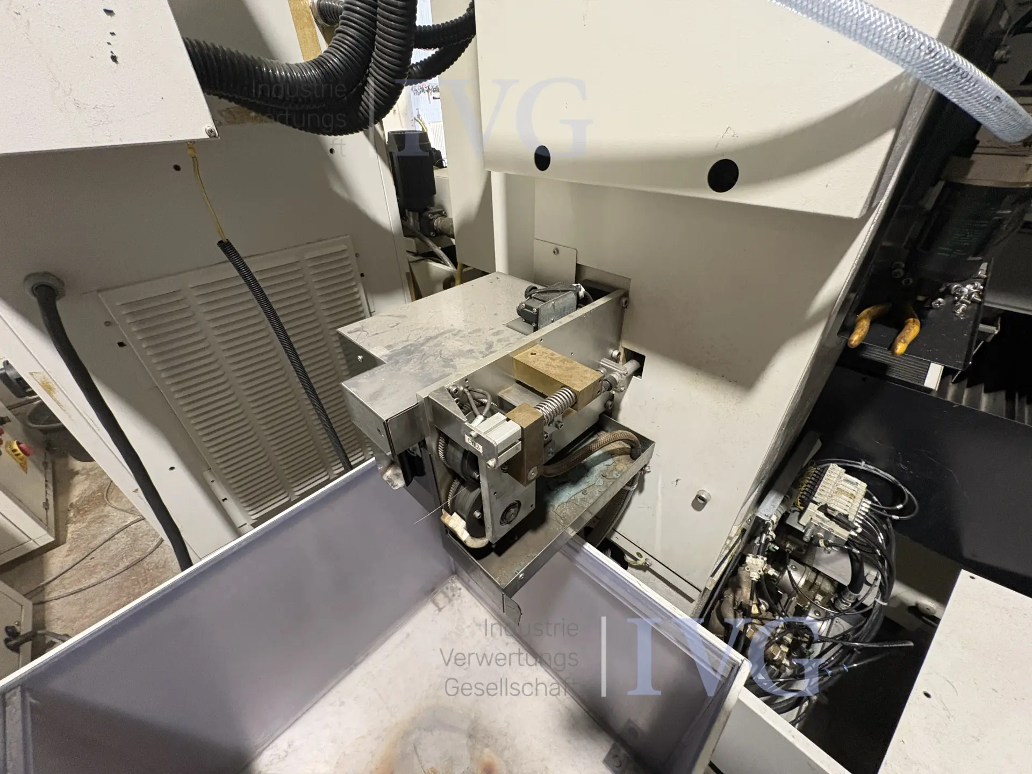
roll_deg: +1.6
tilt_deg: -36.8
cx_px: 516
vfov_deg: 85.7
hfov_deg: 102.1
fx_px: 417
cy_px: 387
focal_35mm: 14
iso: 400
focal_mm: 2.22
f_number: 2.2
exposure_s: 1/60
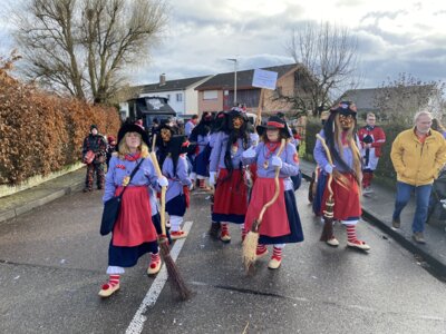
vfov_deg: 53.1
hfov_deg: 67.3
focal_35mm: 26
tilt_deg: -7.7
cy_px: 167
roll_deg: +1.0
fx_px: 335
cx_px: 223
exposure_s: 1/376
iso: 32
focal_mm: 4.25
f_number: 1.8
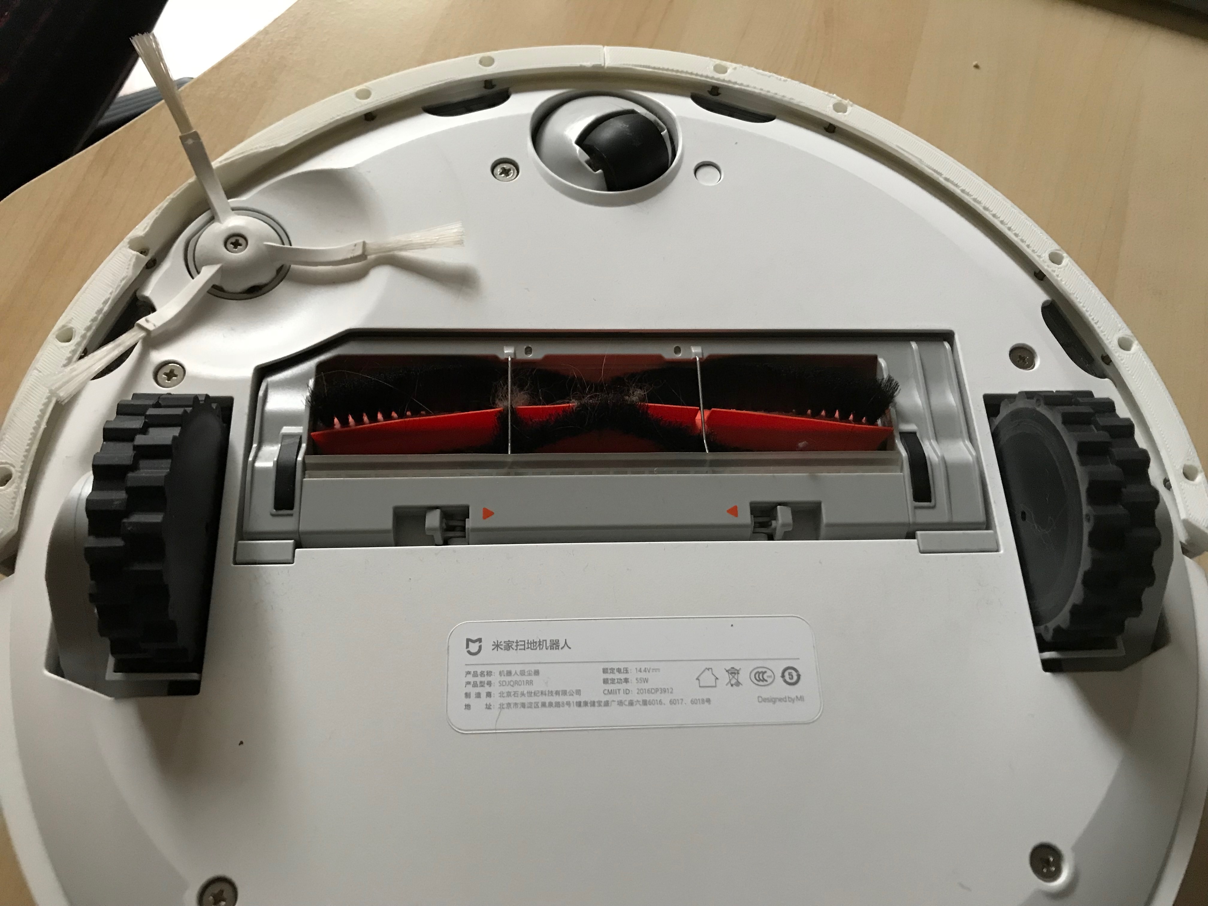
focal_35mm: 28
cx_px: 604
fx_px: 977
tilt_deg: -68.7
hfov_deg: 63.4
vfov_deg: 49.7
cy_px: 453
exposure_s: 1/17
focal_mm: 3.99
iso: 80
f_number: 1.8
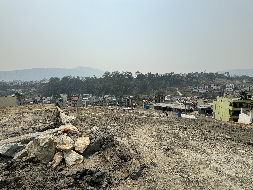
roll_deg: +0.8
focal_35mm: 14
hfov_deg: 102.1
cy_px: 95
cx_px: 126
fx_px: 102
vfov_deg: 85.7
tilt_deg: -5.4
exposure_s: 1/3546
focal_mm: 2.22
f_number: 2.2
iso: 50
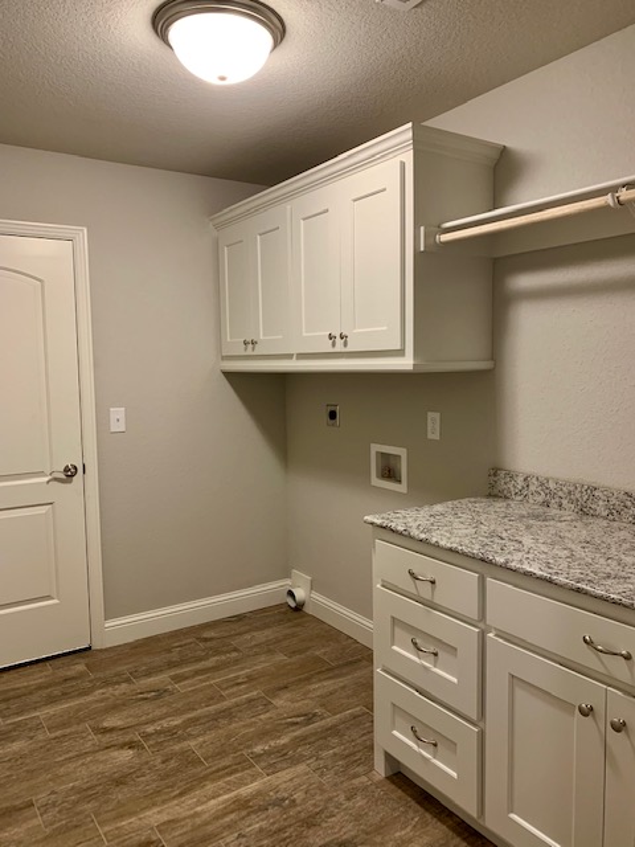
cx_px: 318
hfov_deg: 53.1
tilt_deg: -3.2
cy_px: 424
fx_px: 636
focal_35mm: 26
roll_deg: +1.0
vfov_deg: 67.3
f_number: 1.8
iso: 125
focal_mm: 4.25
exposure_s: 1/60
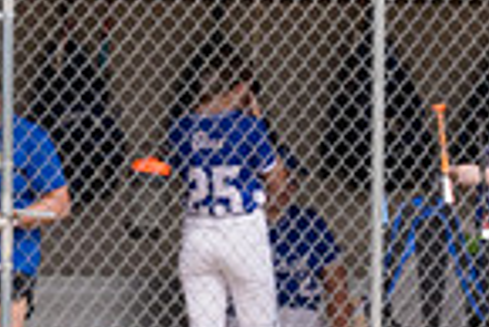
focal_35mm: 1199
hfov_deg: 1.7
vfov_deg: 1.1
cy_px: 189
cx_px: 803
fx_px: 16302
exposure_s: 1/1600
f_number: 5.6
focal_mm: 200
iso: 320
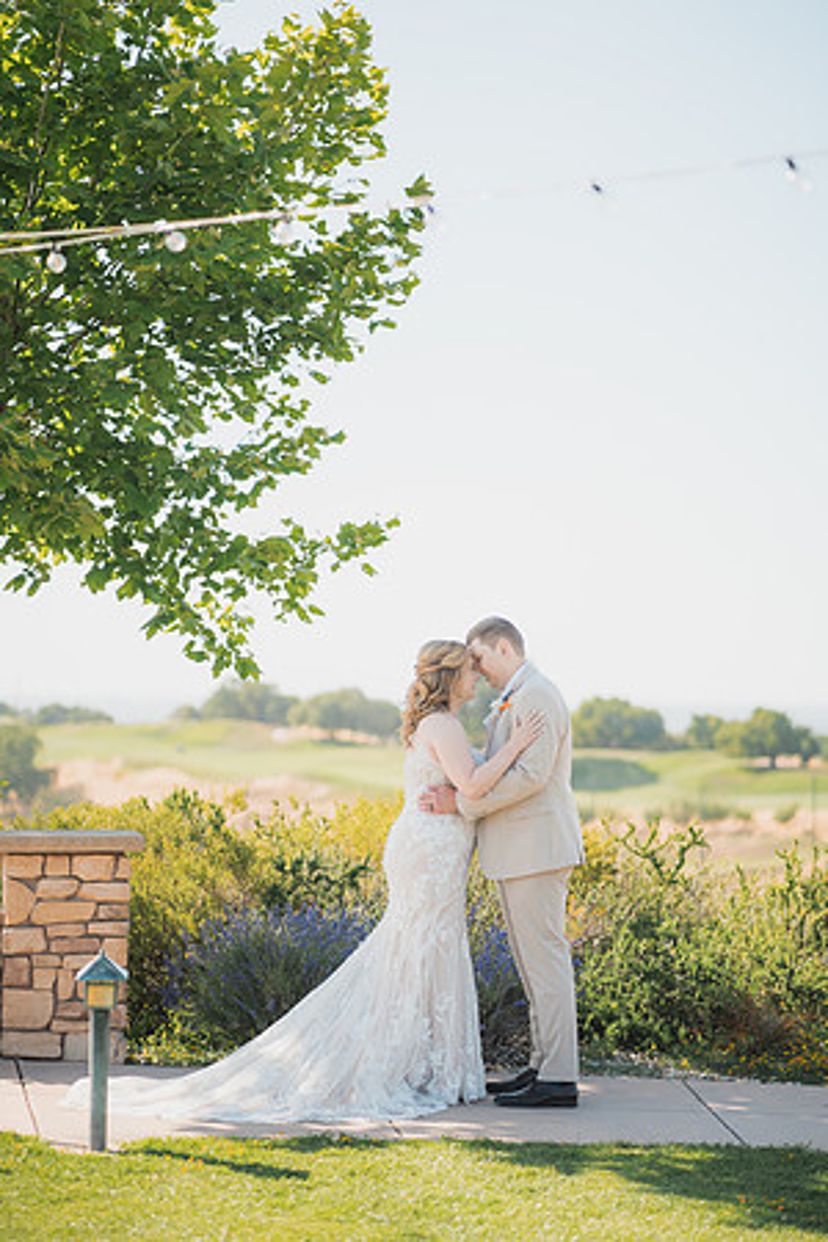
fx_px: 2932
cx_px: 414
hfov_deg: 16.1
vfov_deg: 23.9
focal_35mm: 85
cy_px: 621
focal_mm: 85
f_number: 1.8
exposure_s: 1/2000
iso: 125
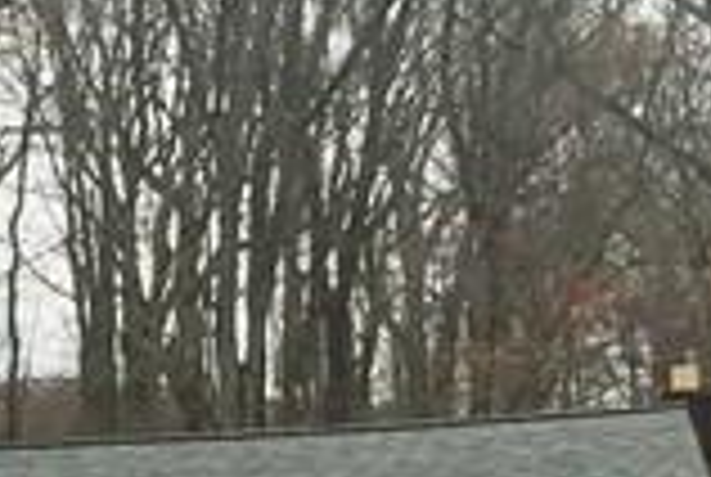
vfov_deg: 6.9
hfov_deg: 10.4
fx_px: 3858
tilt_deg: +0.7
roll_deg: +1.7
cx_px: -9
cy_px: 878
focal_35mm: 195
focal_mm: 4.15
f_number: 2.2
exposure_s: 1/380
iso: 32
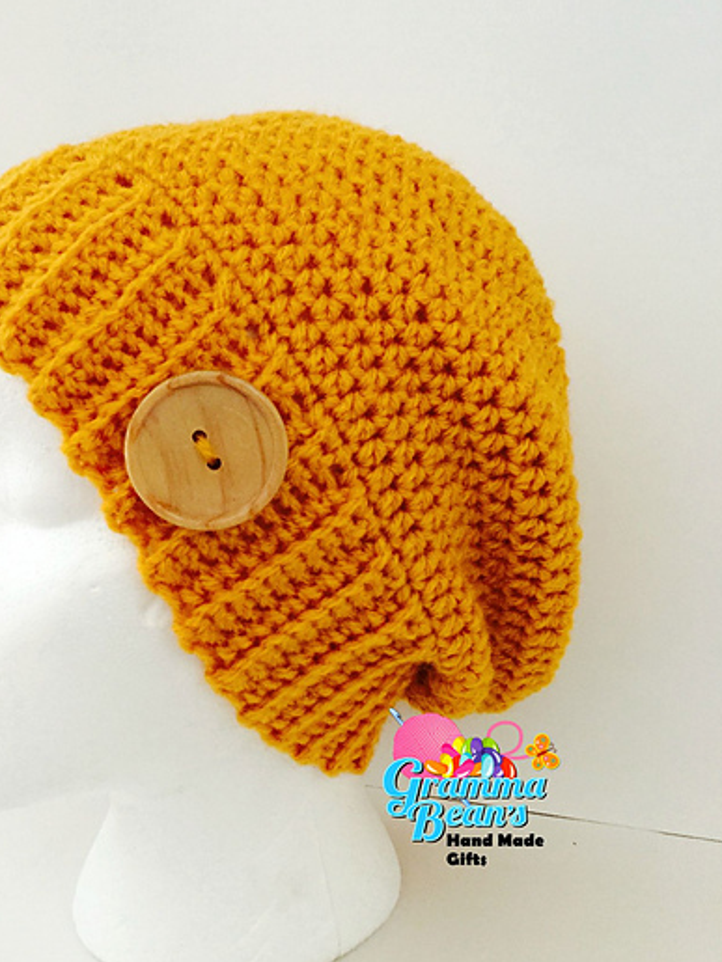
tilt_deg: -14.2
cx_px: 287
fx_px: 1001
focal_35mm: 36
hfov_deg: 39.5
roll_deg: +1.0
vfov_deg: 51.3
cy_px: 503
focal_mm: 4.15
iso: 250
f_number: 2.2
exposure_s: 1/24
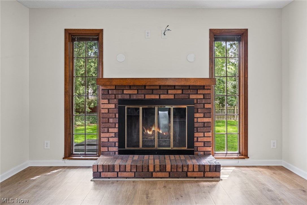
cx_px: 154
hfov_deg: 73.8
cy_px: 102
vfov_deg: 53.1
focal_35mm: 24
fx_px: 205
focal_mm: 24
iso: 250
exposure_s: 1/2
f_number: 9
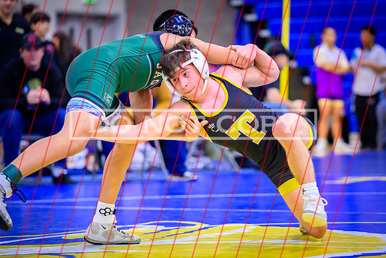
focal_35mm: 161
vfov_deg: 8.5
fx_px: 1726
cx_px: 239
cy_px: 141
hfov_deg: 12.7
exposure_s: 1/640
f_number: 2.8
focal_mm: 130
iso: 6400
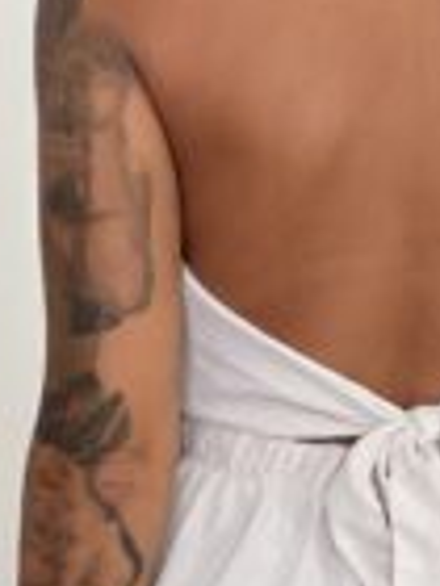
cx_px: 494
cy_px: 339
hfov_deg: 16.6
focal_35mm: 86
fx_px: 1458
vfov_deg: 22.7
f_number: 1.9
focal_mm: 2.71
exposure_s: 1/116
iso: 64
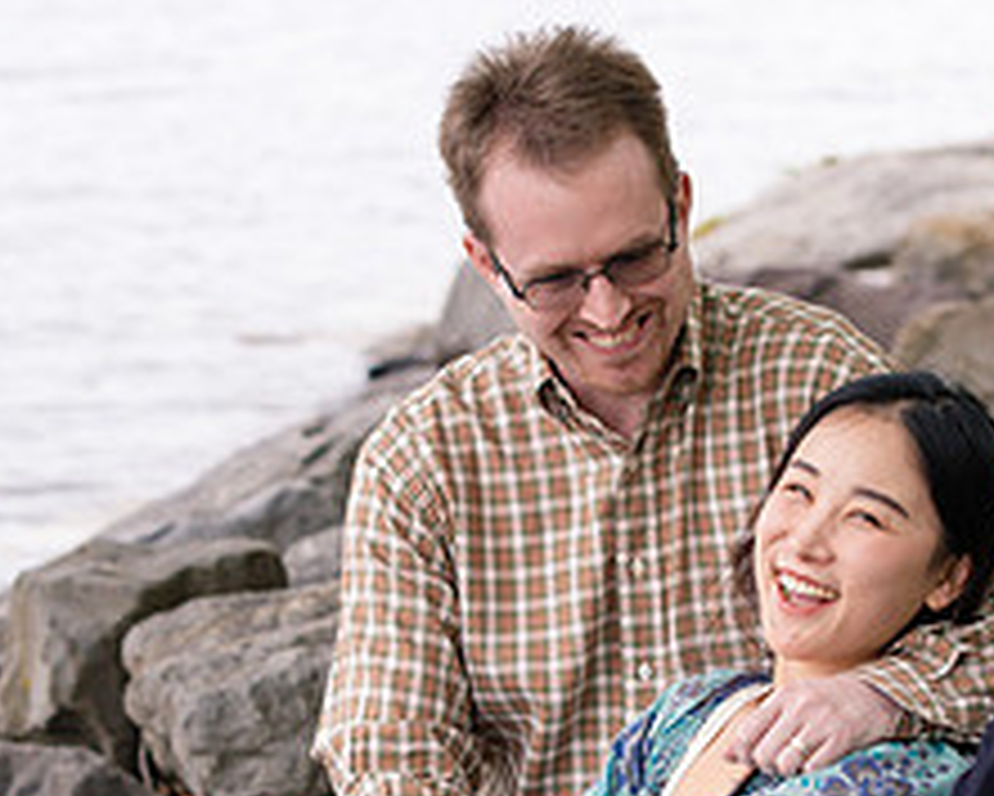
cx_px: 666
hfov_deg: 9.2
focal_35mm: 209
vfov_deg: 7.4
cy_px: 758
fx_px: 6151
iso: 800
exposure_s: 1/250
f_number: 4
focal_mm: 85
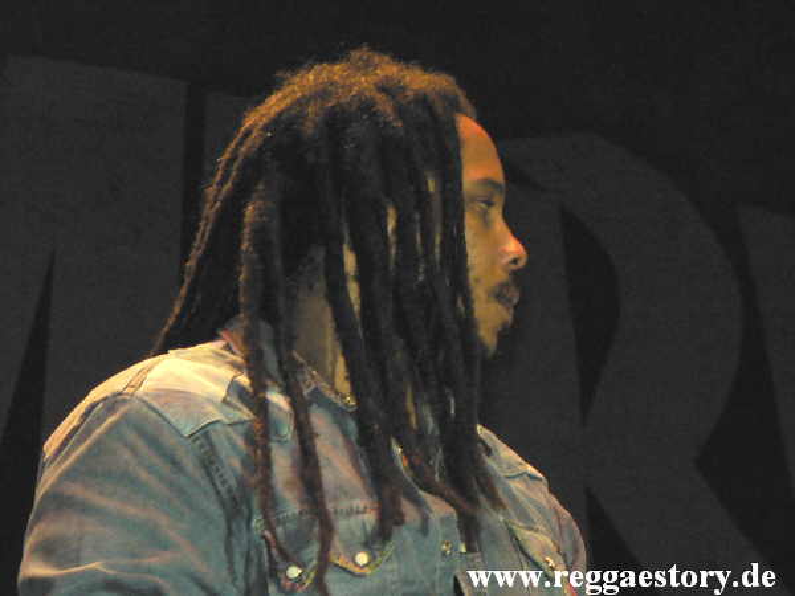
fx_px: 4318
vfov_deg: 7.9
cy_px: 298
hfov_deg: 10.5
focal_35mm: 188
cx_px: 398
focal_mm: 32.3
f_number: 3.3
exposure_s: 1/60
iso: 400
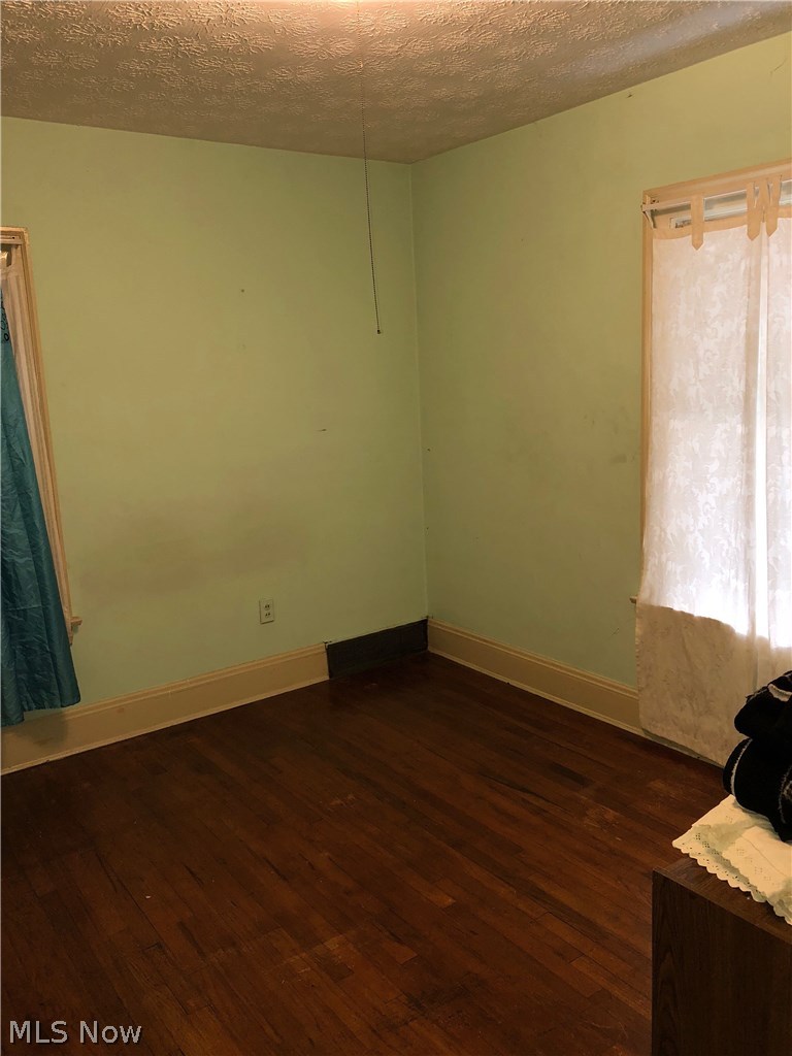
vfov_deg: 63.4
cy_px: 528
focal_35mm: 28
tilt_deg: -10.1
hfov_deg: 49.7
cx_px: 396
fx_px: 854
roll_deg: +2.8
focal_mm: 3.99
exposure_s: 1/45
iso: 64
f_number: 1.8
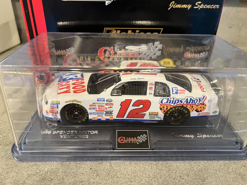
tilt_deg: -31.3
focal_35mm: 26
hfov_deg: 67.3
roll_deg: -0.6
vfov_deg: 53.1
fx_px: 186
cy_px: 92
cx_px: 124
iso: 320
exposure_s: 1/60
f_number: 1.5
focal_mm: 5.7
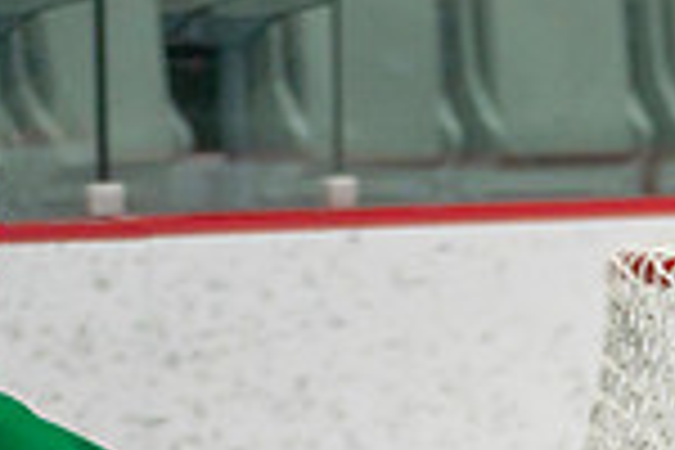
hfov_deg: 2.7
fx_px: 14436
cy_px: 1203
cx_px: 1758
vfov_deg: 1.8
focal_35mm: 770
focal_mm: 135
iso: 500
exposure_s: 1/640
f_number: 3.2
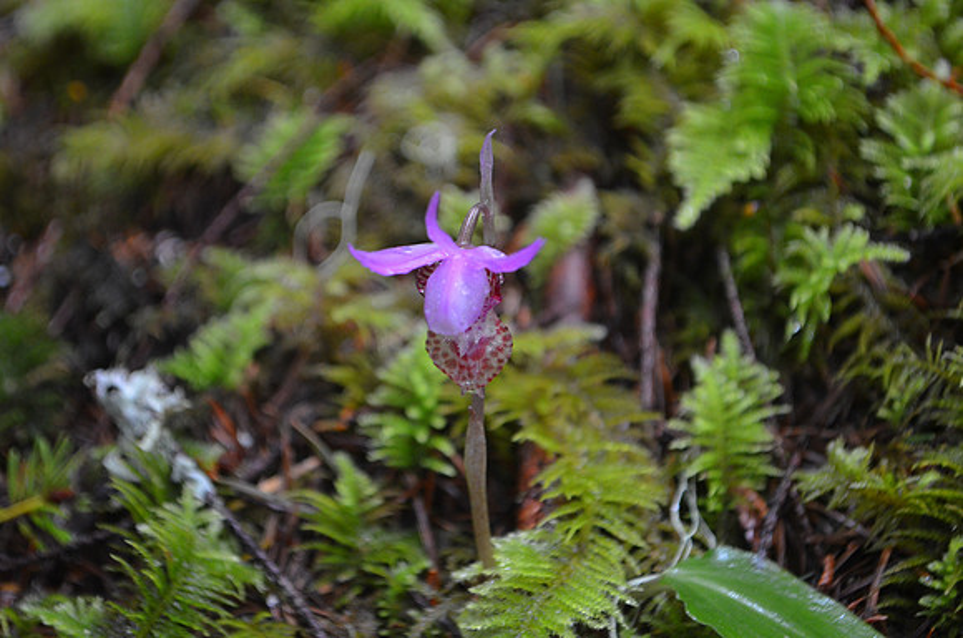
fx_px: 2202
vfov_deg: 16.5
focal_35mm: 82
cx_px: 482
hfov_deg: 24.7
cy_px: 319
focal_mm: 55
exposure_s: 1/60
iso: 1600
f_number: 5.6
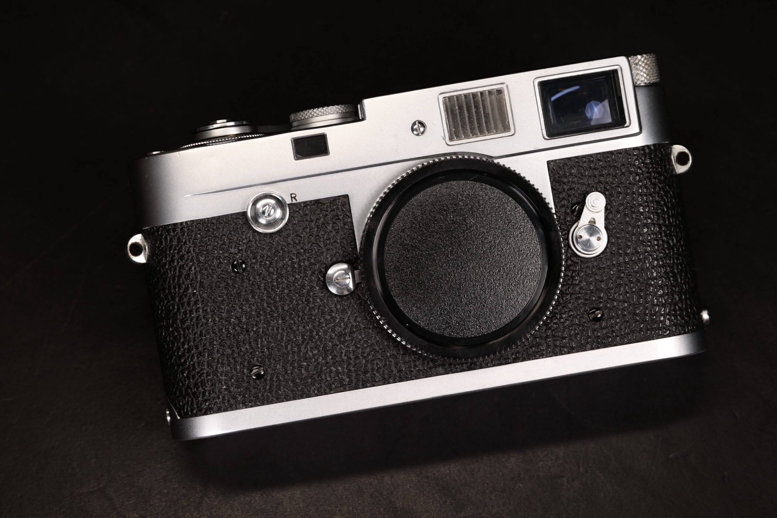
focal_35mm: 100
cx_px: 388
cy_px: 259
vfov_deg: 13.7
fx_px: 2158
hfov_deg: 20.4
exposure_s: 1/100
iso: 640
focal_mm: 100
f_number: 8
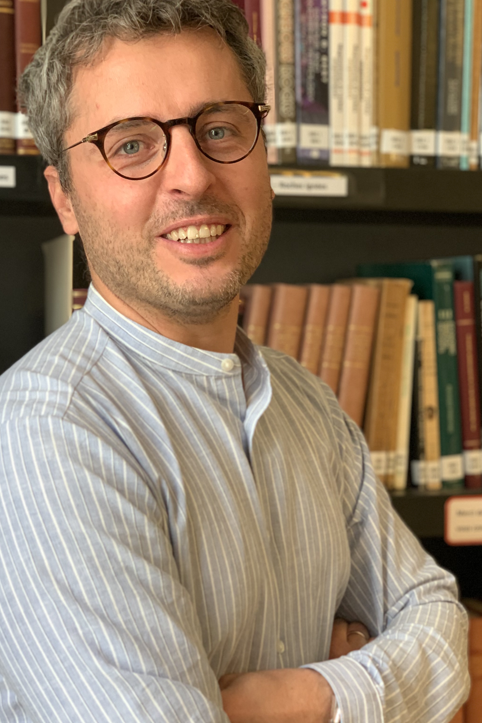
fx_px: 1425
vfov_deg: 28.4
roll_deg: -0.2
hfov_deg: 19.2
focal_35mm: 71
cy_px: 378
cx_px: 191
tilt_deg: -2.8
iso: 125
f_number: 2.4
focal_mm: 6
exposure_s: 1/60
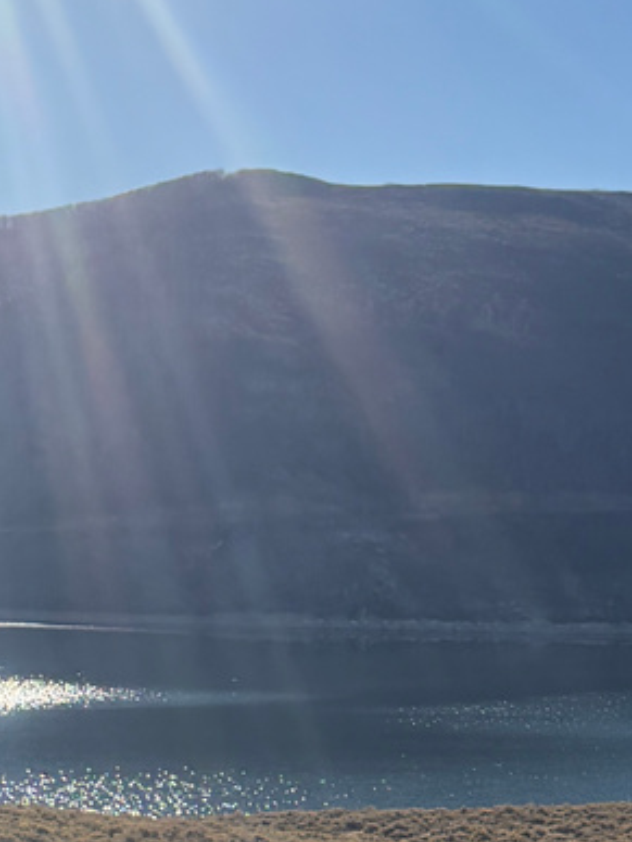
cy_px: 896
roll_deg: -2.0
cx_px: 513
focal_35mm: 103
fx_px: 2507
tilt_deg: -11.6
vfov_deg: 18.4
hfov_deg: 14.3
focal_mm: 5.96
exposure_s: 1/5814
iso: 64
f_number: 1.6
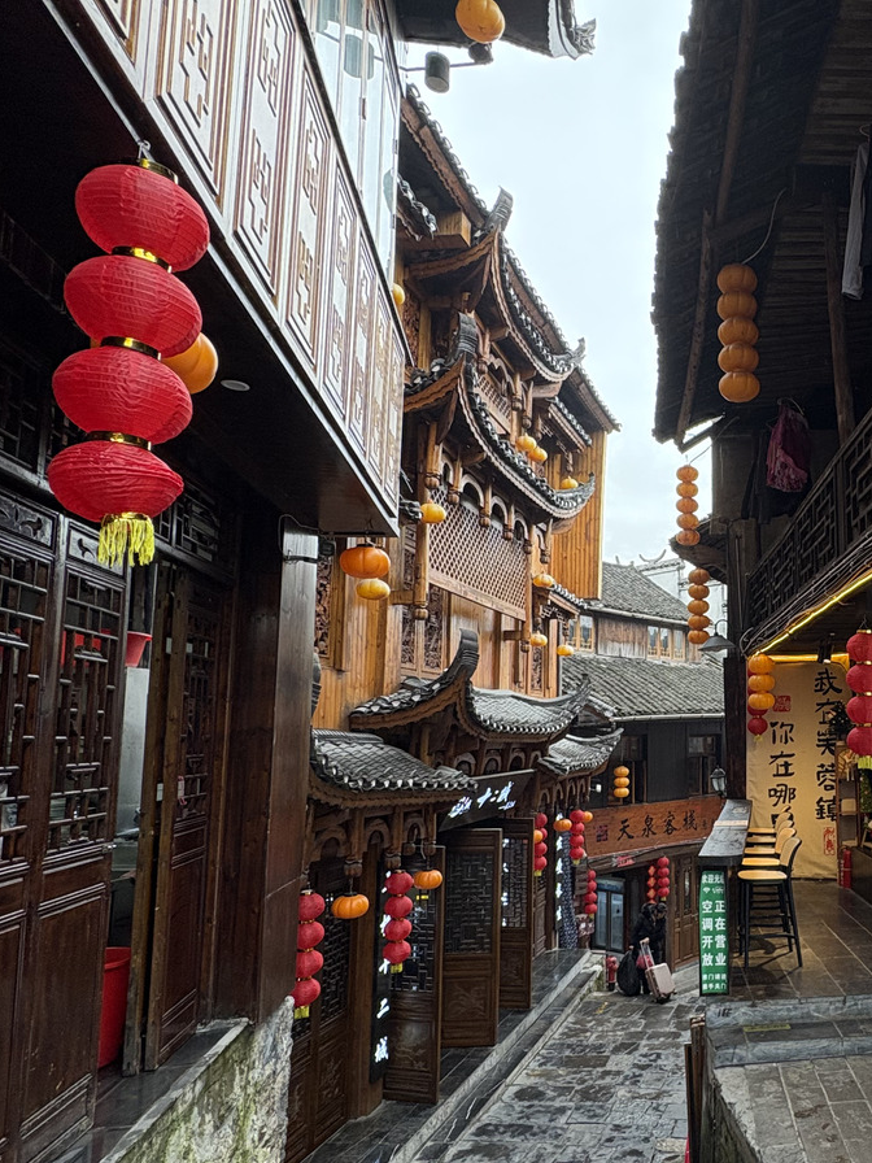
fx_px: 840
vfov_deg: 69.2
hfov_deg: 49.7
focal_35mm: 25
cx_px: 762
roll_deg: +0.2
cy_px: 644
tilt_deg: +6.7
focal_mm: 2.22
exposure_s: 1/100
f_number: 2.2
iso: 200
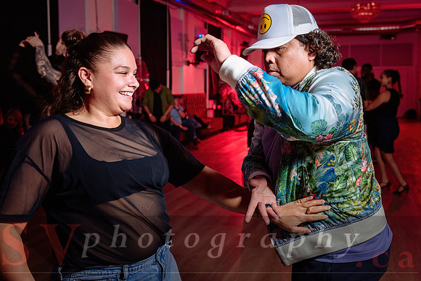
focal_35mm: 41
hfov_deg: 47.7
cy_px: 118
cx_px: 244
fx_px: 474
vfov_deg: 32.9
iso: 800
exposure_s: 1/80
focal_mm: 35
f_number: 4
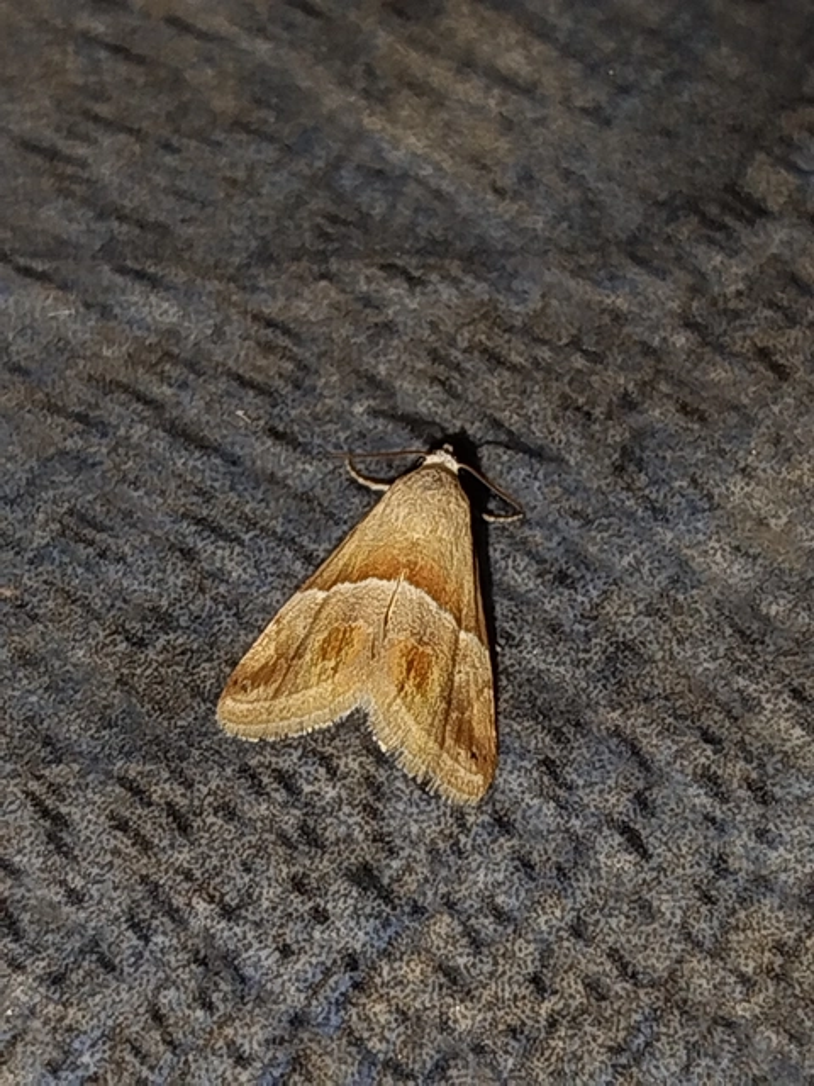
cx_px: 407
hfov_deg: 12.7
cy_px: 543
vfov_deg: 16.8
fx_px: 3668
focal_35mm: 117
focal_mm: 5.31
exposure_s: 1/50
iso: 64
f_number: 1.7
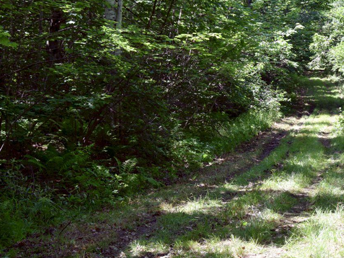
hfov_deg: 21.6
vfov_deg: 16.4
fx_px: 893
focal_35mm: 90
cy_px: 112
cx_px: 255
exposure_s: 1/250
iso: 400
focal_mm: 35
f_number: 8
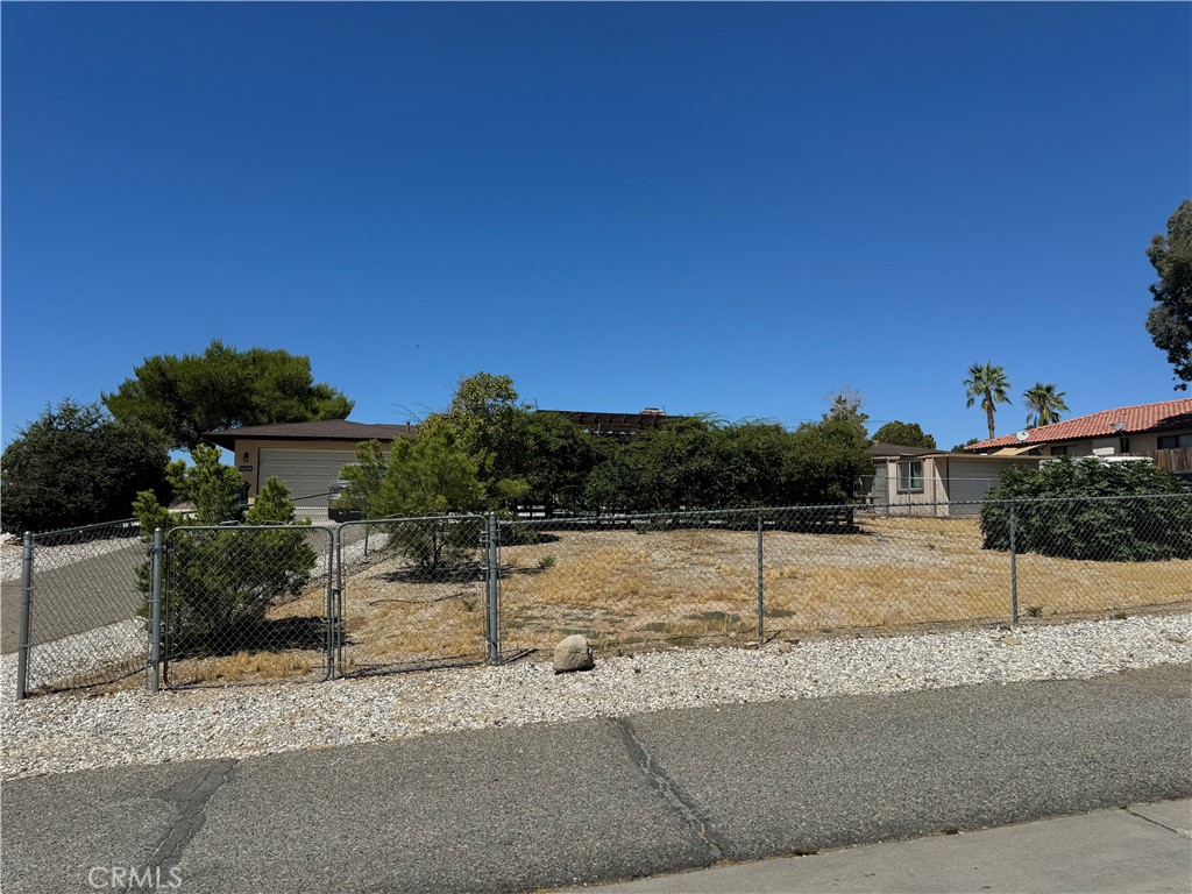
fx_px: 826
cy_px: 447
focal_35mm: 24
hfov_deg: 71.6
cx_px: 596
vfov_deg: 56.8
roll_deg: -0.1
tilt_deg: +3.4
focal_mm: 6.76
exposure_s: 1/7937
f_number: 1.78
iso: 80
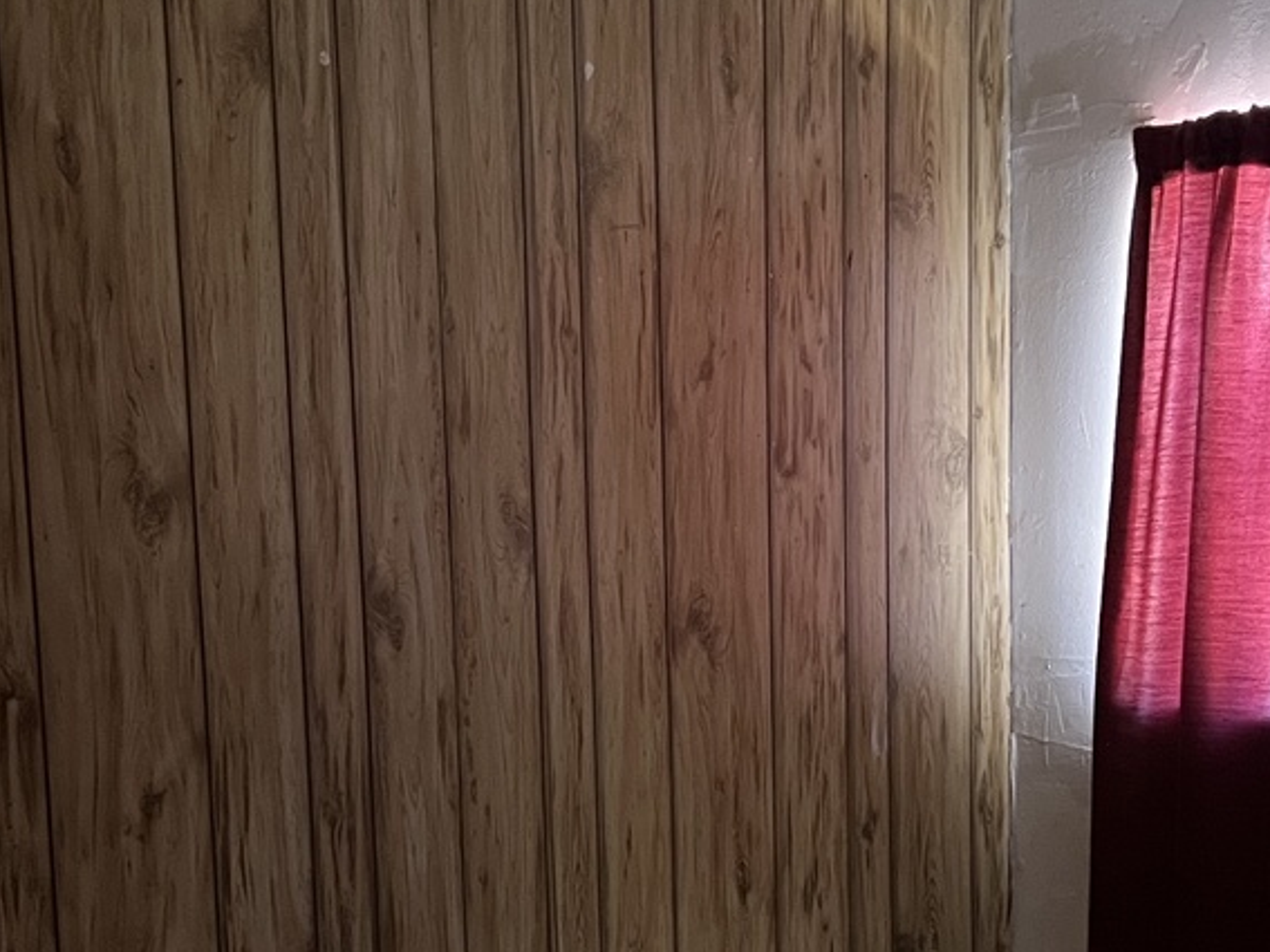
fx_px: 2421
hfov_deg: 29.4
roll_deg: +2.5
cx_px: 661
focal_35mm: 66
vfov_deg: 21.9
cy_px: 768
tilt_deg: -9.3
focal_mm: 5.7
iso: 800
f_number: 1.5
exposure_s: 1/30
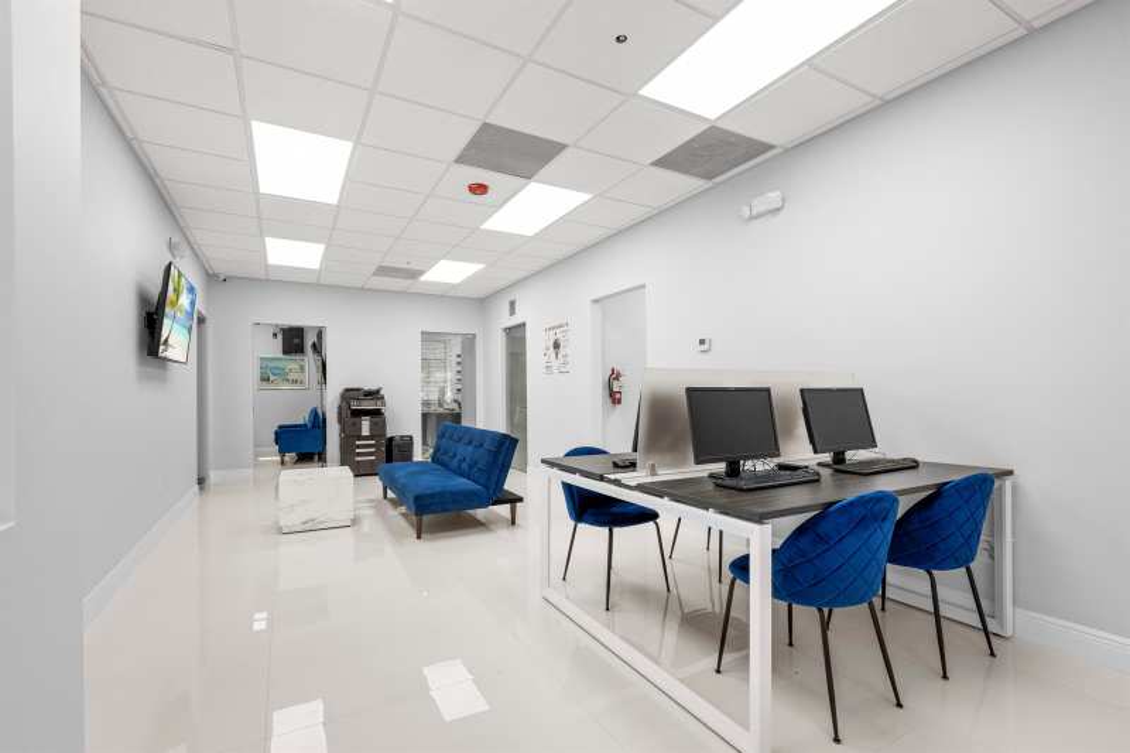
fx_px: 439
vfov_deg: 81.2
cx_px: 565
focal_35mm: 14
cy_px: 376
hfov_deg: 104.3
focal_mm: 14
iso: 500
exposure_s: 1/50
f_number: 8
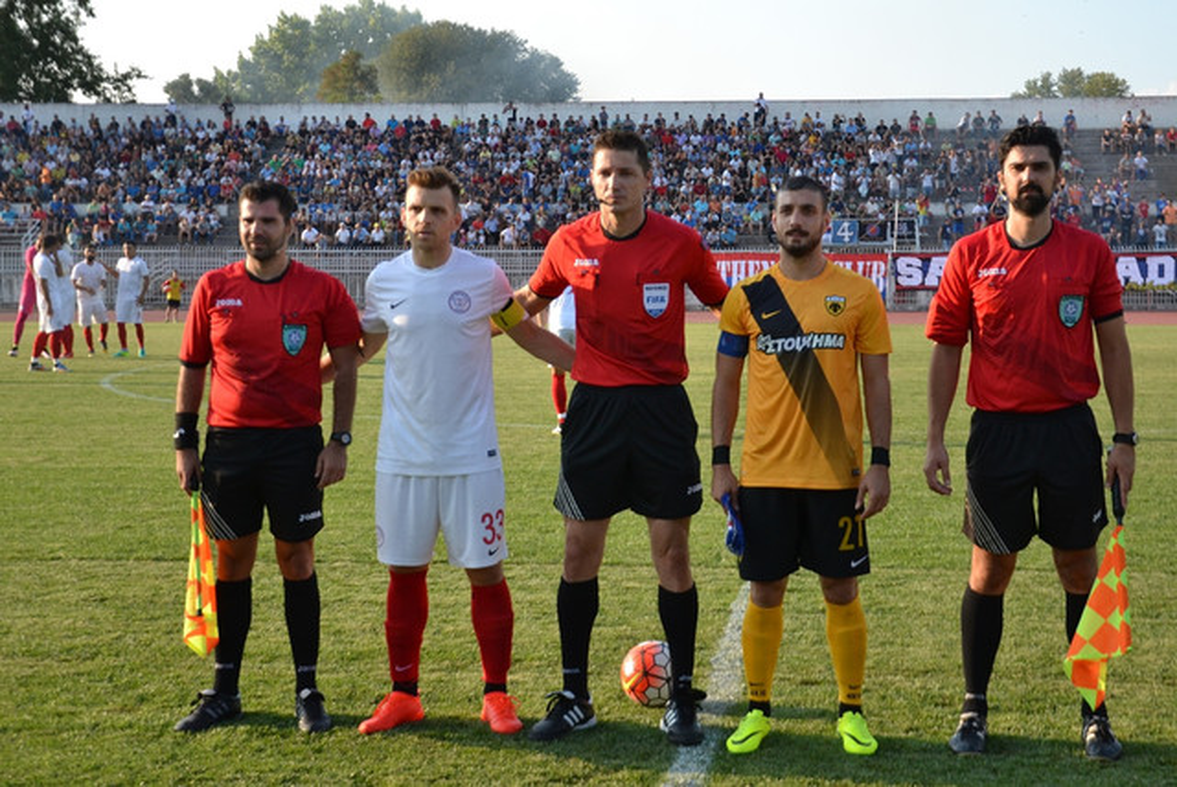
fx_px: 1669
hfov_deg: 38.8
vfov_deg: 26.5
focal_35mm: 51
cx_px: 588
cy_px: 394
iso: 400
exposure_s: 1/1000
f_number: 4.2
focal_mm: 34
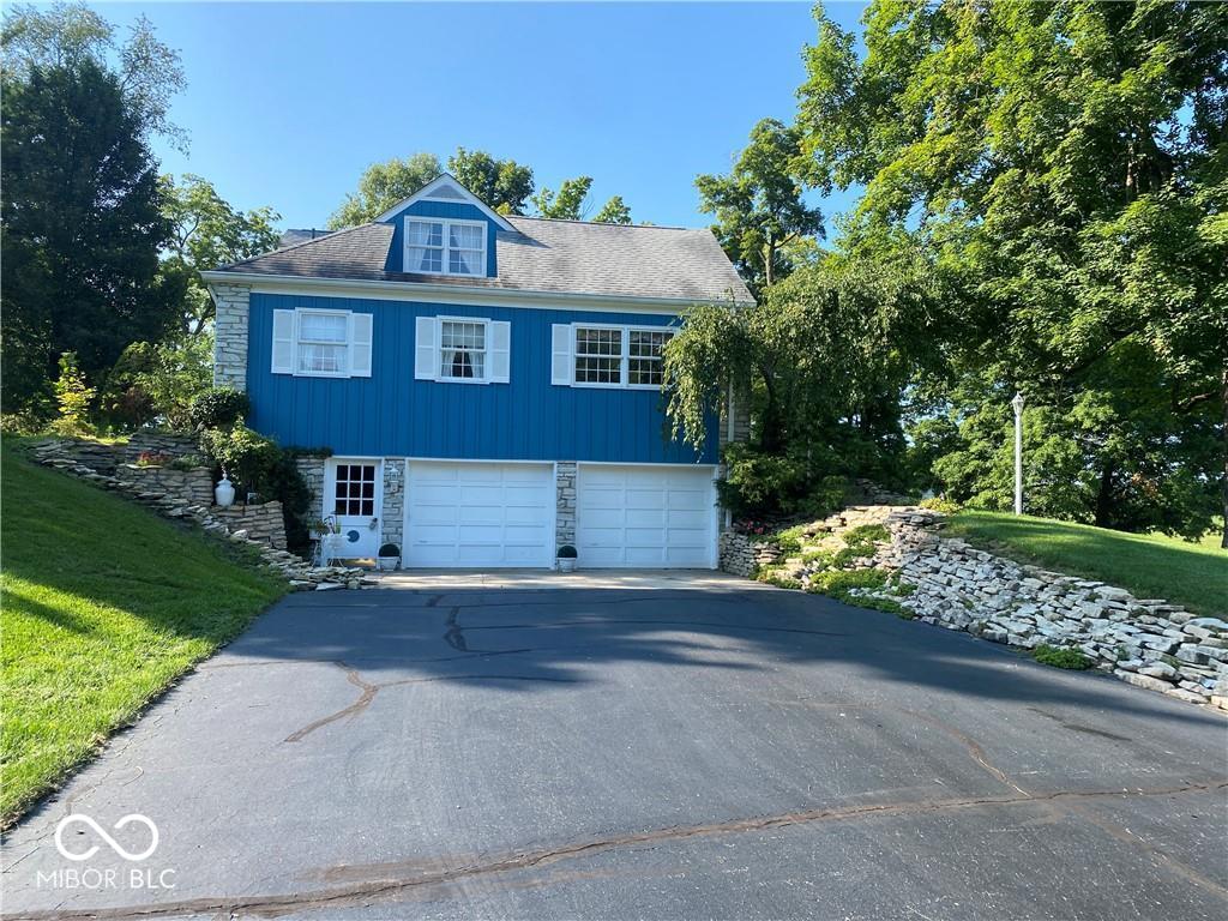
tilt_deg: +3.4
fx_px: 922
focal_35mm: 26
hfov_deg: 67.3
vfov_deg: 53.1
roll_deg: -0.8
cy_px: 460
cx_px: 614
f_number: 1.8
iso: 32
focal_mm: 4.25
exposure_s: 1/905
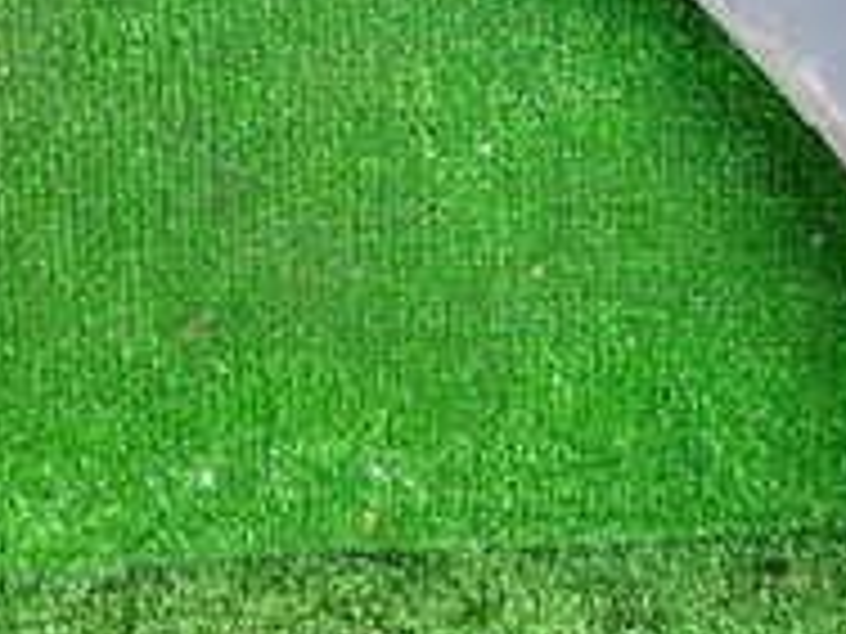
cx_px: 531
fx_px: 1955
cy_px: -90
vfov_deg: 17.7
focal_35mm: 80
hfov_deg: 24.3
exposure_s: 1/50
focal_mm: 4.5
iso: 200
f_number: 2
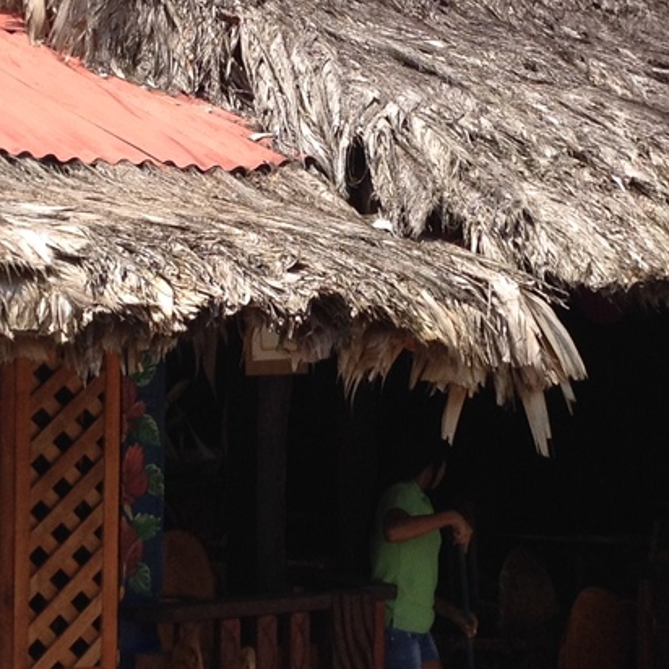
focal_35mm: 120
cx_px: 388
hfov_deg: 14.5
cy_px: 274
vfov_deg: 14.5
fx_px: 2624
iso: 50
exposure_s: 1/1577
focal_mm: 4.28
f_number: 2.4
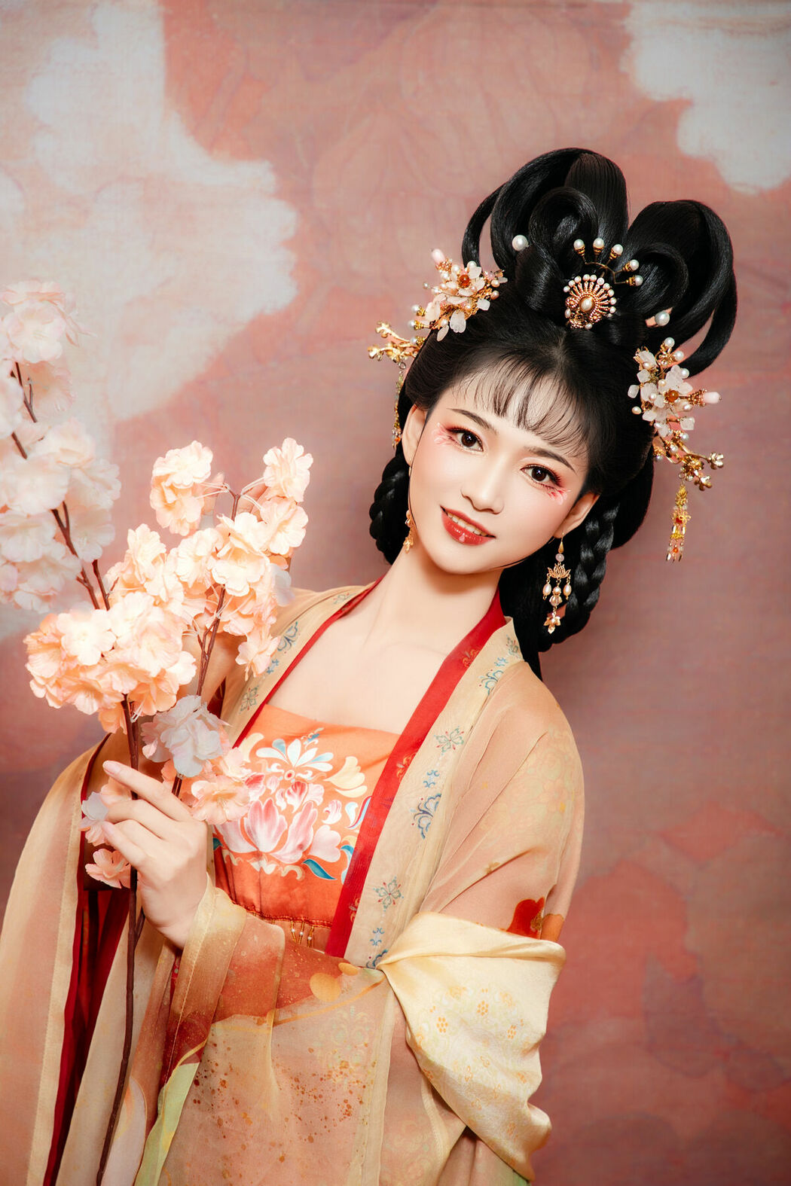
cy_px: 593
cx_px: 396
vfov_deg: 19.8
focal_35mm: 103
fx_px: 3394
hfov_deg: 13.3
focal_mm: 105
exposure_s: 1/160
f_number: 5
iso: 100
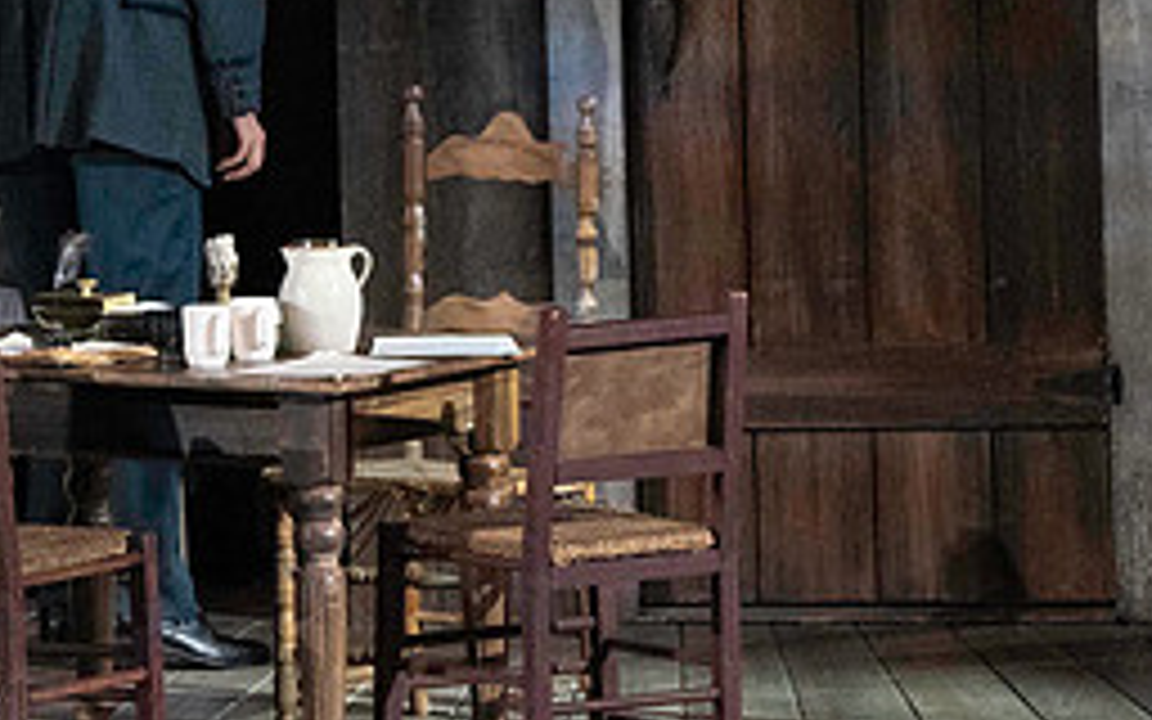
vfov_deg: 1.9
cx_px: -140
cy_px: 88
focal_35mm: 679
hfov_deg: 3.1
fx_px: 21318
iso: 16000
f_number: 11
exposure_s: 1/320
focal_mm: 294
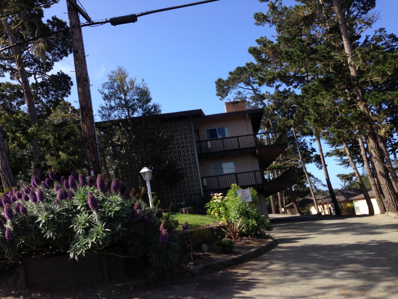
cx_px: 199
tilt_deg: +7.7
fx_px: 379
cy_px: 150
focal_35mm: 33
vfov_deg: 42.9
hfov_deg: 55.4
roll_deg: +3.4
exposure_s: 1/809
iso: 50
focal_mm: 4.12
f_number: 2.4
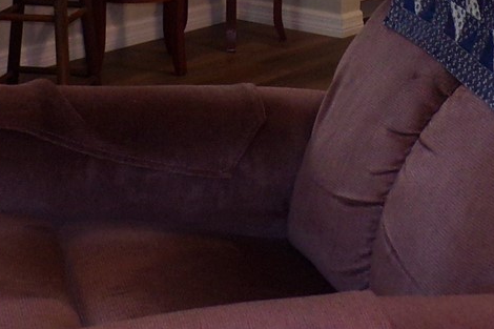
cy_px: -215
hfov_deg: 23.8
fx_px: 1166
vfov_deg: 14.6
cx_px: 337
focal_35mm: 85
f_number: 3
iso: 195
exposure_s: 1/34
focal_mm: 4.3
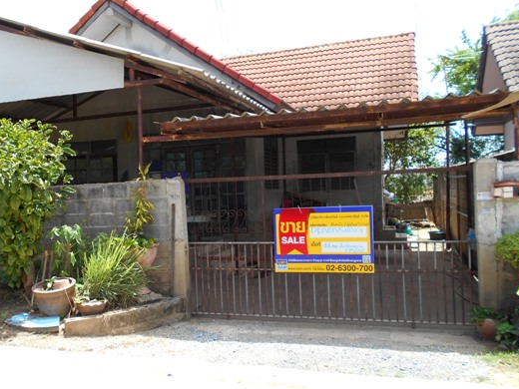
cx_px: 207
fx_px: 480
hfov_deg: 56.4
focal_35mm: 32
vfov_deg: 44.1
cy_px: 206
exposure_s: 1/250
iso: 80
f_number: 3.2
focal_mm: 4.6
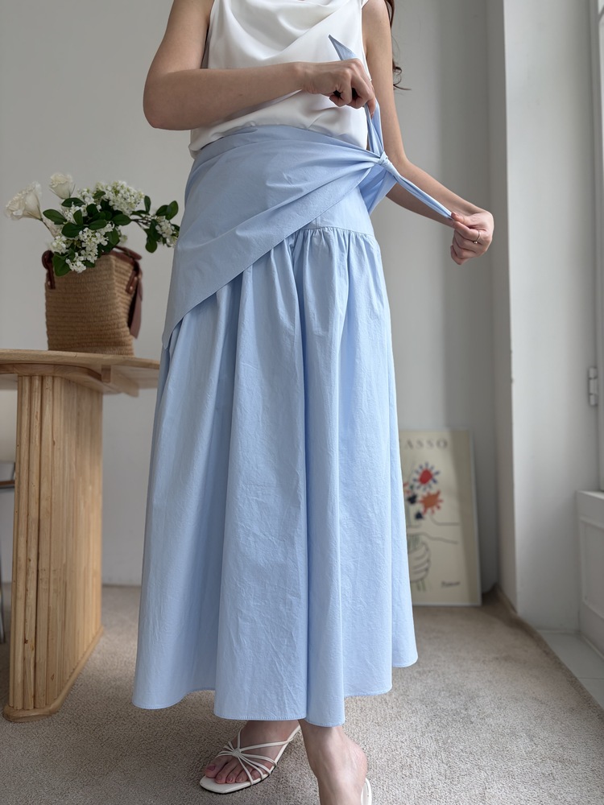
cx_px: 302
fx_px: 605
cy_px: 402
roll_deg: +0.1
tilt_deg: +3.0
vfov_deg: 67.3
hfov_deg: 53.1
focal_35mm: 26
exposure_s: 1/120
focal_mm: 5.96
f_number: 1.6
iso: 64
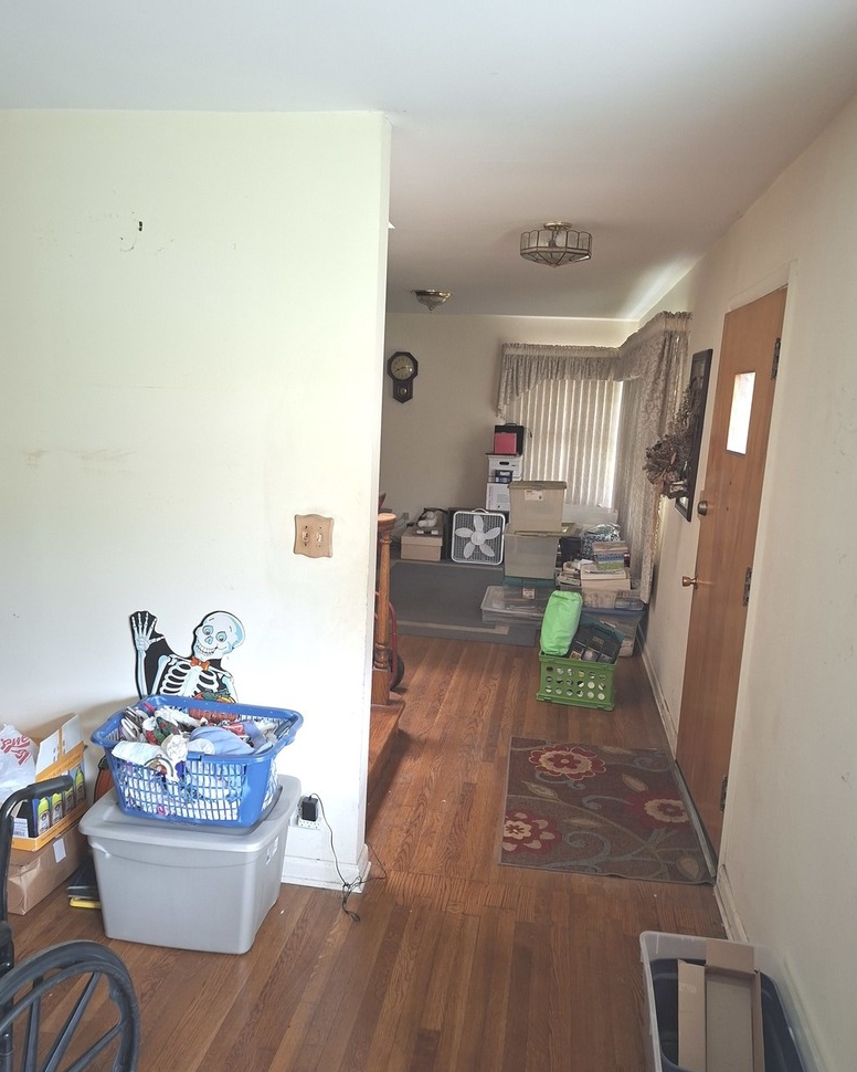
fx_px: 793
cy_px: 538
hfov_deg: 56.8
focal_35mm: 25
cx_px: 417
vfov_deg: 68.1
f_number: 1.8
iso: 250
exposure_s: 1/40
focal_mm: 5.54
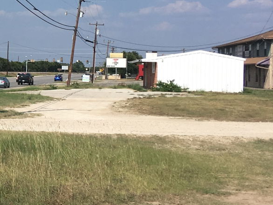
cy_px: 58
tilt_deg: -0.8
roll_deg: -1.2
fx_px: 750
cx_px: -97
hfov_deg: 18.9
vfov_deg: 15.5
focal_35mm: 95
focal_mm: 4.15
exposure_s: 1/2564
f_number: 2.2
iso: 25
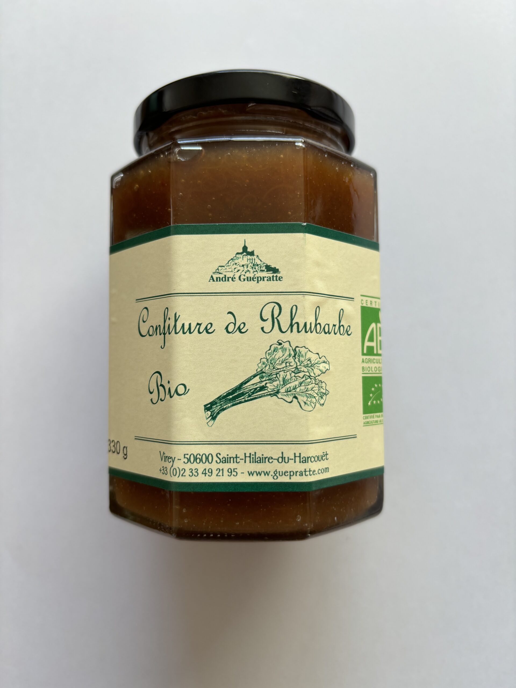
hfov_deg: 53.1
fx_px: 517
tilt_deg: -85.1
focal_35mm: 26
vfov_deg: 67.3
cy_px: 344
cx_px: 258
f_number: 1.6
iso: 32
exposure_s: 1/107
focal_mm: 5.96
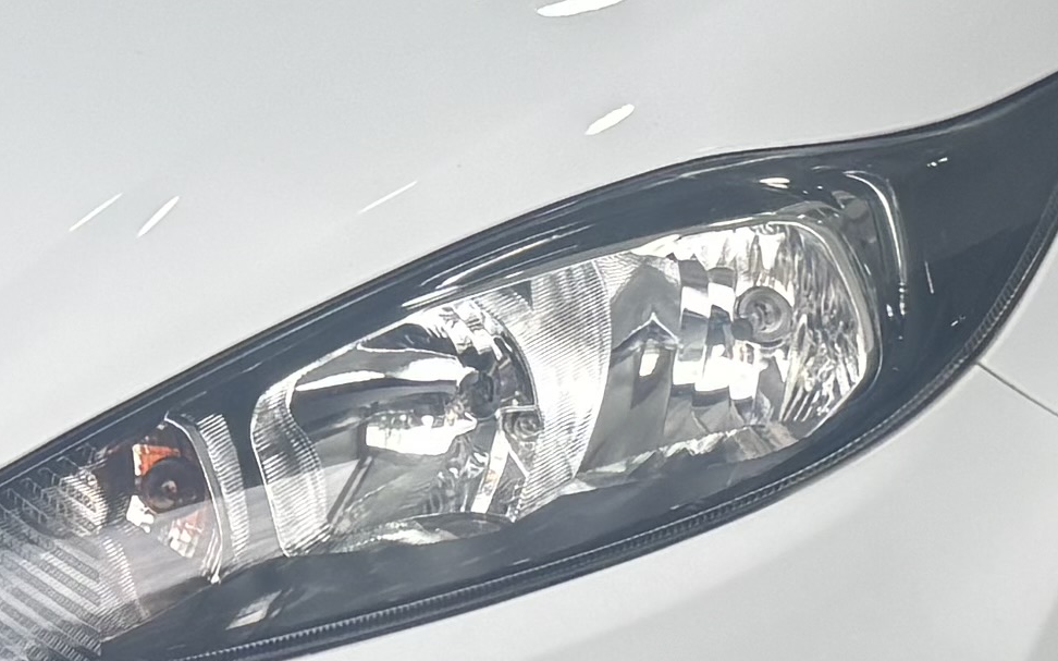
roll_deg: -2.1
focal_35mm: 162
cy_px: 32
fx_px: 4670
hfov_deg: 12.9
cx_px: 195
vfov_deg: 8.1
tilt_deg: -11.9
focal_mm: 5.96
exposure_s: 1/120
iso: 80
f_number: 1.6
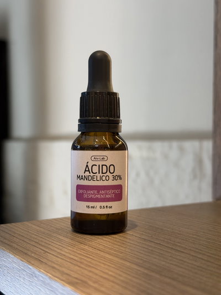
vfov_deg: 39.6
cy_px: 148
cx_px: 110
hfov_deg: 30.3
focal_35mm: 48
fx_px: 408
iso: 50
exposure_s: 1/161
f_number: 1.78
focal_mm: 6.76
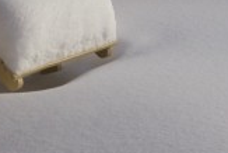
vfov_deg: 5.4
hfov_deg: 8.1
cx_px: -7
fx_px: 1601
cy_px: -64
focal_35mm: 253
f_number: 9.5
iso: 200
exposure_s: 1/350
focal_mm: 55
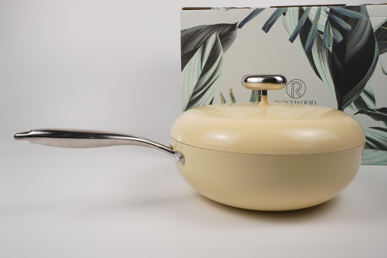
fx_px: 355
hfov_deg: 57.2
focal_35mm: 33
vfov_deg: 40.0
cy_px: 129
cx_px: 194
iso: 250
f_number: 13
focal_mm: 22
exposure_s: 1/40
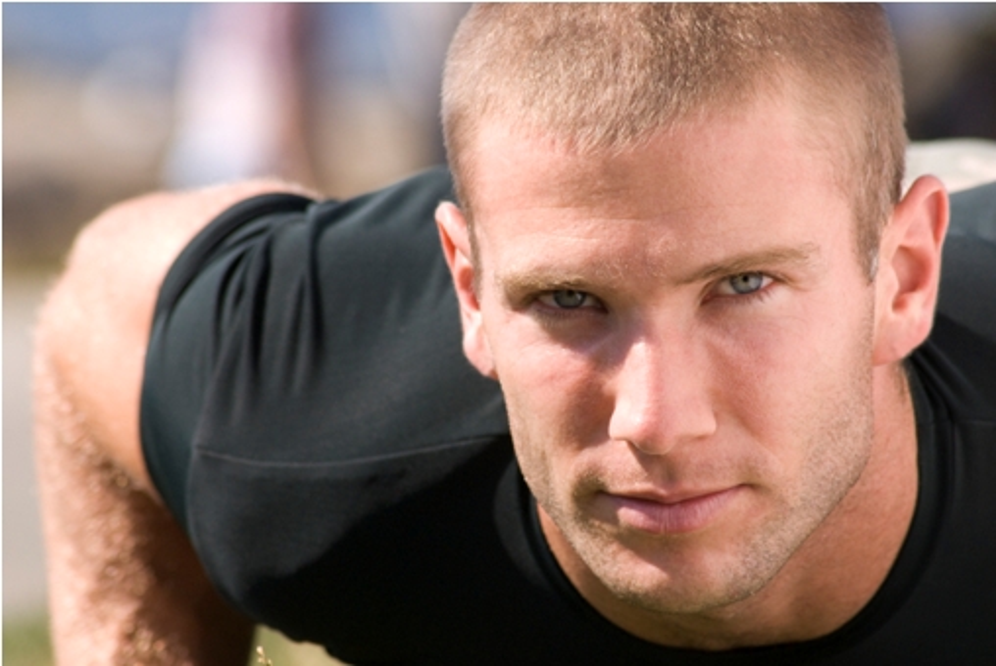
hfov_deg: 5.1
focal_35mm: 405
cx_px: 498
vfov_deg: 3.4
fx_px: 11218
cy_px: 333
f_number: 9
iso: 400
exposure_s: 1/500
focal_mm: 270
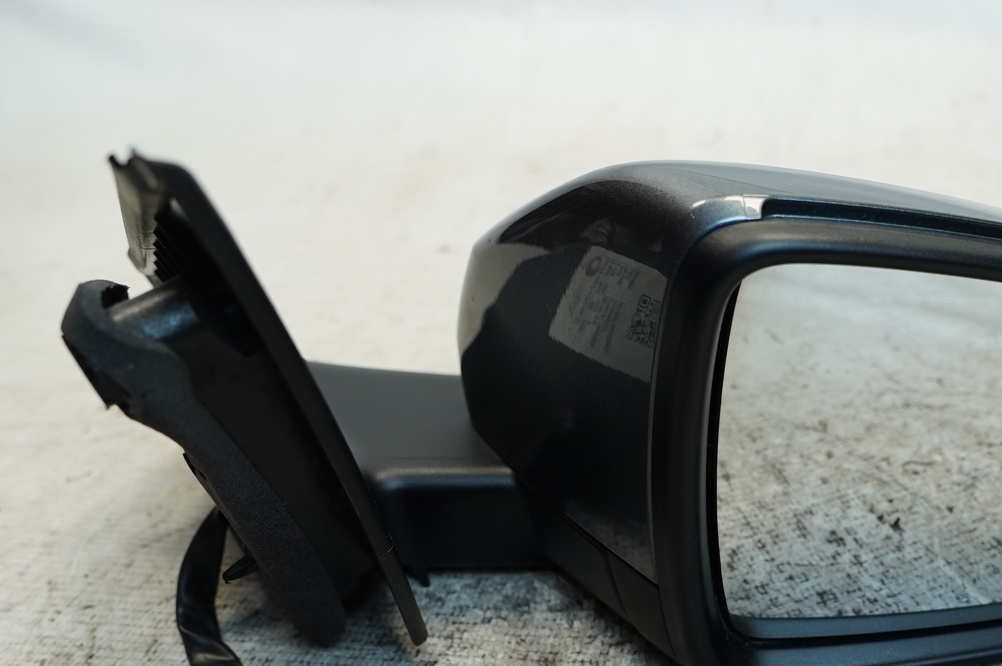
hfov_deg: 46.9
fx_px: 1112
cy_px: 457
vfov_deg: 33.0
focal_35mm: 40
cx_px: 737
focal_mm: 16
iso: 200
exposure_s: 1/60
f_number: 4
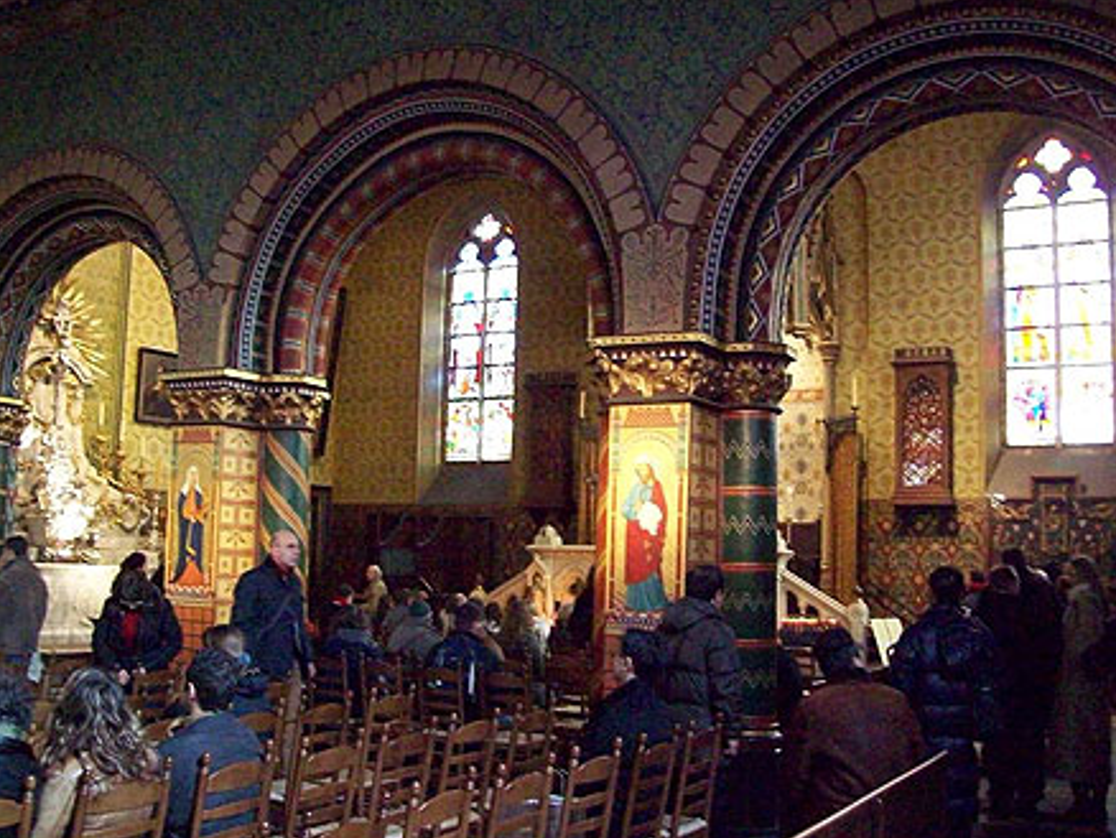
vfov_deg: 38.7
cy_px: 425
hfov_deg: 50.1
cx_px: 548
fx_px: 1194
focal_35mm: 37
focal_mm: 6
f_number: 2.7
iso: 800
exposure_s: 1/15.7
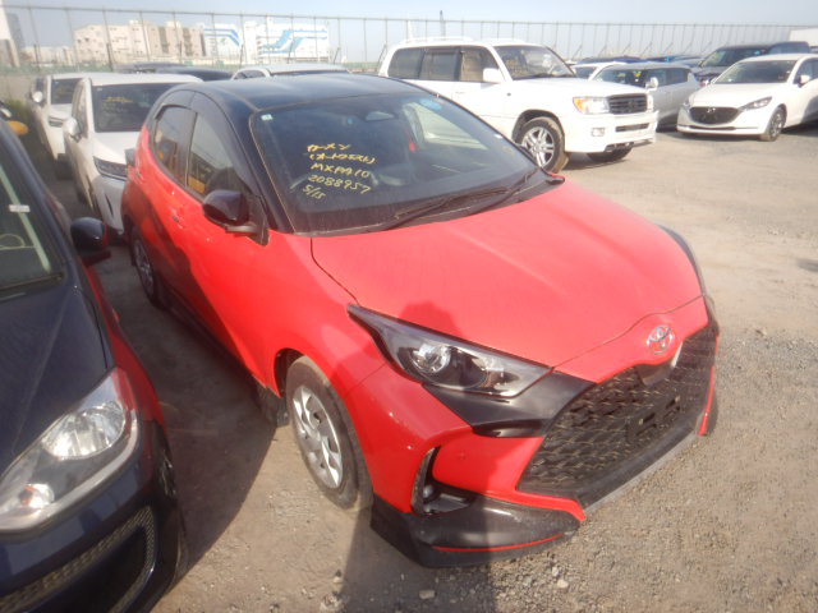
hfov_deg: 71.6
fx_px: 567
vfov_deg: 56.8
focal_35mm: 24
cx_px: 409
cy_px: 306
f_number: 2.8
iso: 125
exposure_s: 1/250
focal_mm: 4.3
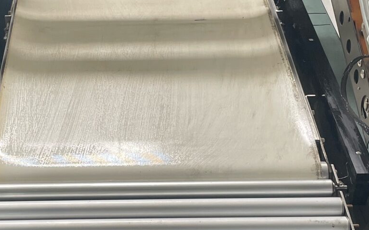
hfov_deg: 28.3
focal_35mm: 72
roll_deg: +2.7
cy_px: 153
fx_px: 724
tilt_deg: -37.7
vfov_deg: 18.0
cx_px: 107
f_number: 1.6
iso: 125
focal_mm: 4.2
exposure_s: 1/104
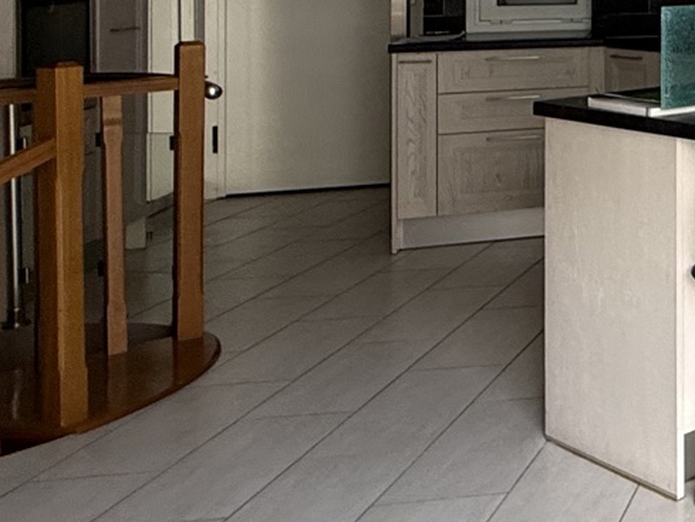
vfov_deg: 24.7
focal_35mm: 55
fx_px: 1105
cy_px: -54
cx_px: 1140
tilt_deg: +0.2
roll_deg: -0.1
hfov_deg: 24.0
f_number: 2.2
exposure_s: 1/99
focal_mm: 2.22
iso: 160
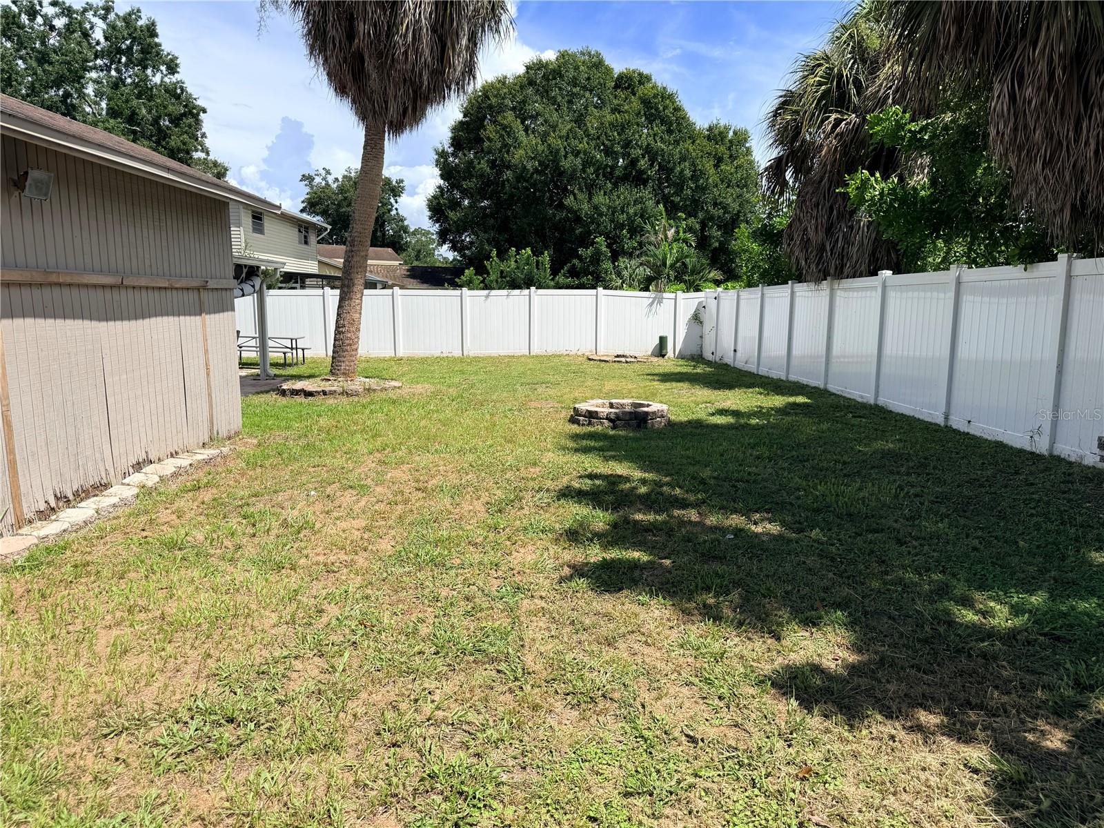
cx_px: 552
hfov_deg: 71.6
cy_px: 414
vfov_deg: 56.8
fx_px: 765
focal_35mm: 24
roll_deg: -0.2
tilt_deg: -8.1
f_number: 1.78
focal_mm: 6.76
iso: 80
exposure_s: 1/4975
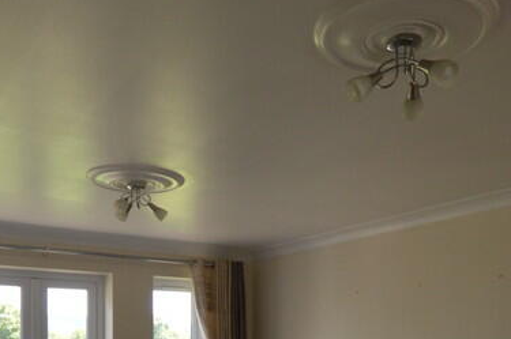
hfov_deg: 47.4
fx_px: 581
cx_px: 271
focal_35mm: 41
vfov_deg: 29.8
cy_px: 359
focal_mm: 10
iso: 400
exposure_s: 1/100
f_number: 5
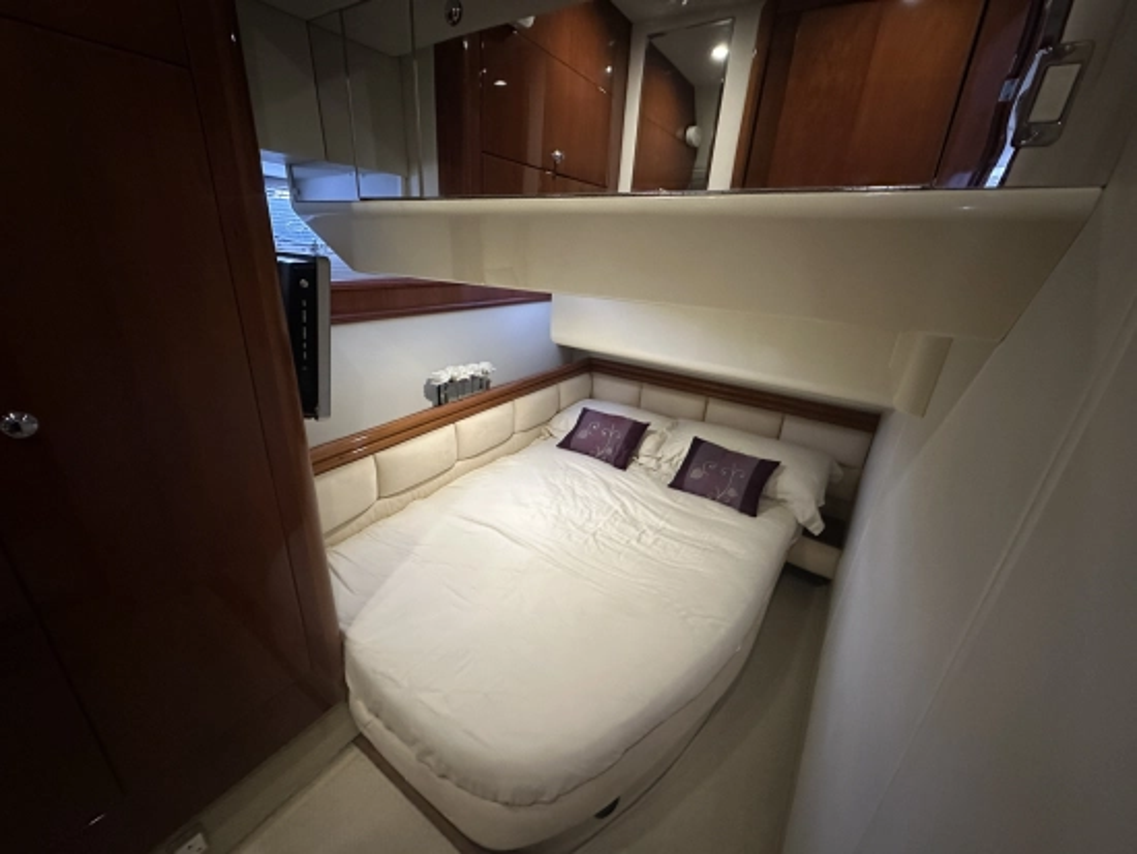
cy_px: 427
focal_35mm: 14
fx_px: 460
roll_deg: -3.4
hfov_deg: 102.0
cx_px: 568
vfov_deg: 85.7
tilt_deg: -22.8
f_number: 2.2
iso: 1000
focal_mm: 2.22
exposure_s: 1/60
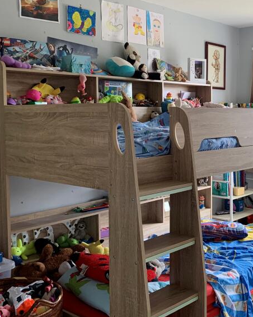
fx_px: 431
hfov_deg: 31.5
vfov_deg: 40.3
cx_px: 219
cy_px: 140
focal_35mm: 46
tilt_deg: -4.0
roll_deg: +0.2
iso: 100
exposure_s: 1/97
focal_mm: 4.25
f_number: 1.8
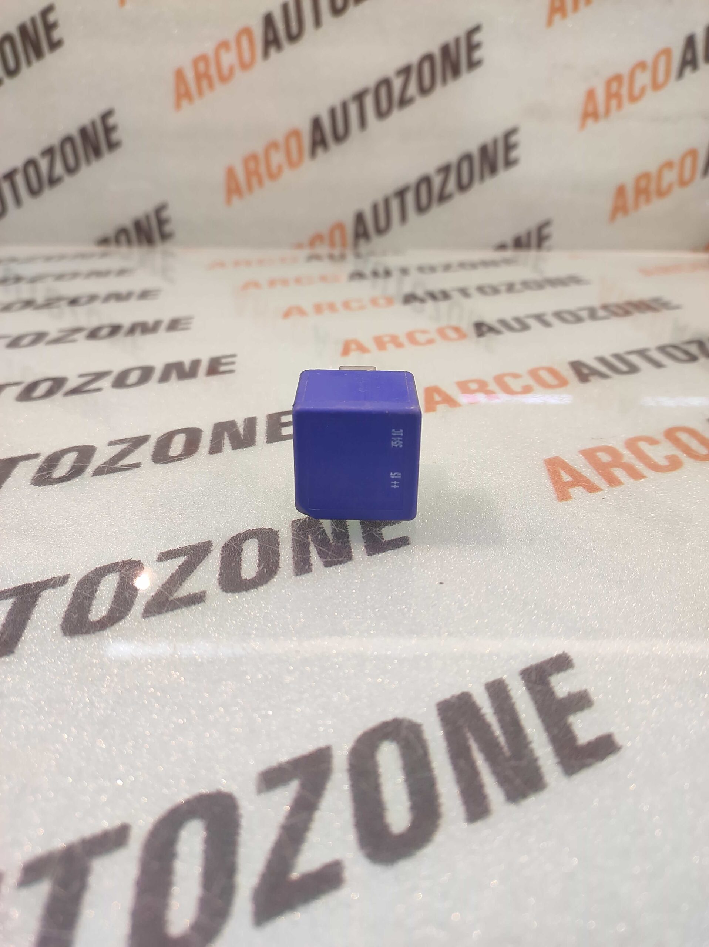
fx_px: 465
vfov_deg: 91.1
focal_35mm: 17
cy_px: 474
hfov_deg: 74.7
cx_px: 354
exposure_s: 1/33
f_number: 1.79
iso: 216
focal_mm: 4.74
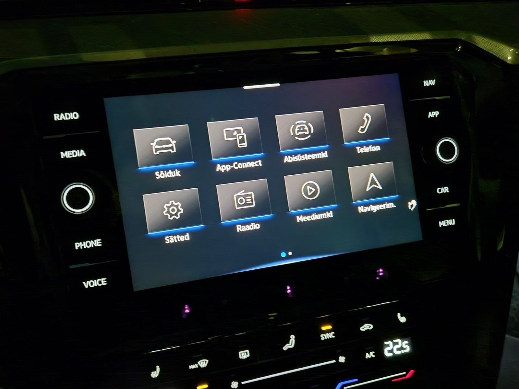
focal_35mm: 23
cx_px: 260
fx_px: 345
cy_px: 194
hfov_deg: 73.9
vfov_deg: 58.9
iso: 3200
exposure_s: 1/5.98
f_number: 1.8
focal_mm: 5.4
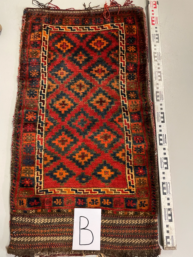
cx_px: 96
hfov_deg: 53.1
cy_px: 128
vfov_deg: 67.3
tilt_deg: -76.3
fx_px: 193
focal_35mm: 26
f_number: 1.6
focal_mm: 4.2
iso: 500
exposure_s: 1/33
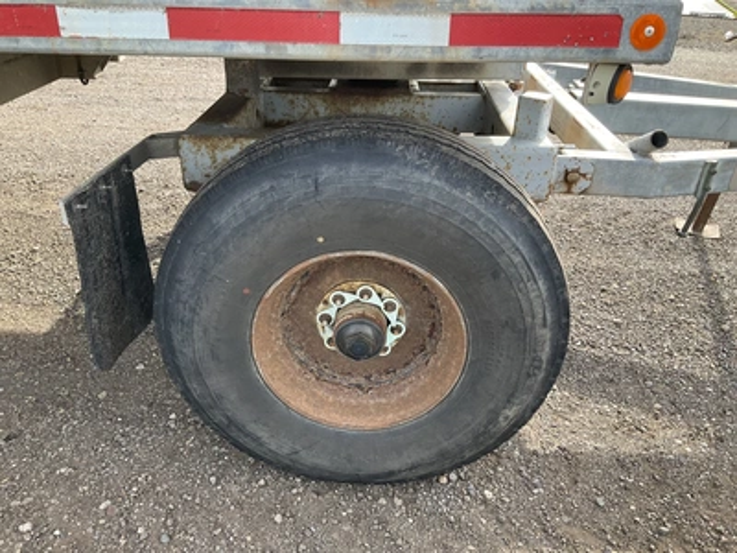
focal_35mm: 29
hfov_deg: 61.7
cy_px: 276
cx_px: 368
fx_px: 617
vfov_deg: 48.2
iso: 20
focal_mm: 3
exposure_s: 1/245
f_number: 1.8
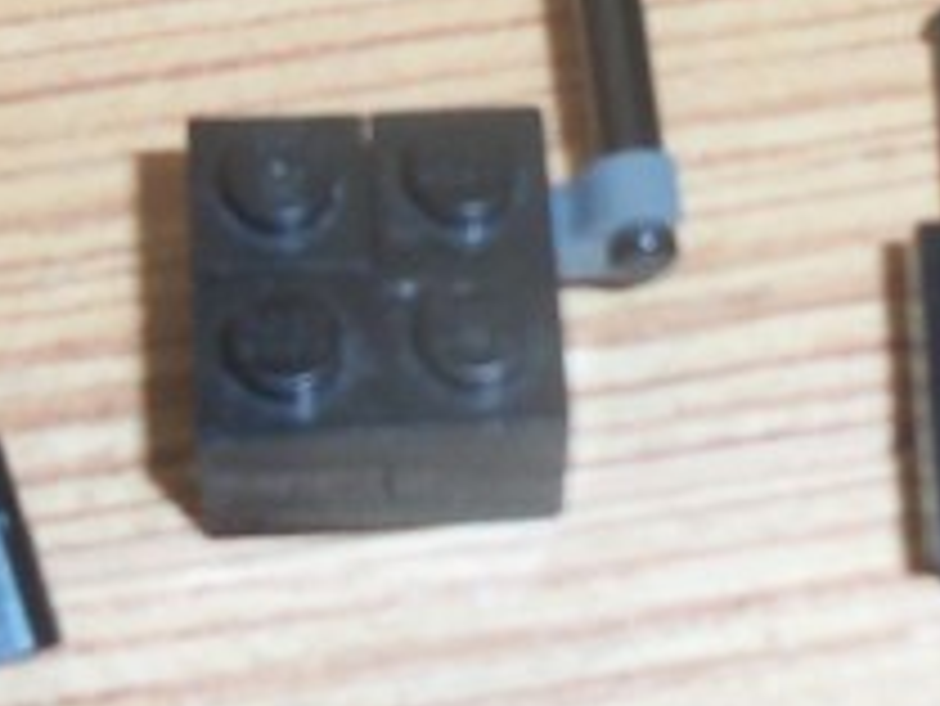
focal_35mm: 125
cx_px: 571
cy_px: 182
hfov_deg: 15.7
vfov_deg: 11.8
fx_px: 3396
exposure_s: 1/30
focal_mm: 5.2
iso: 100
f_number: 3.4
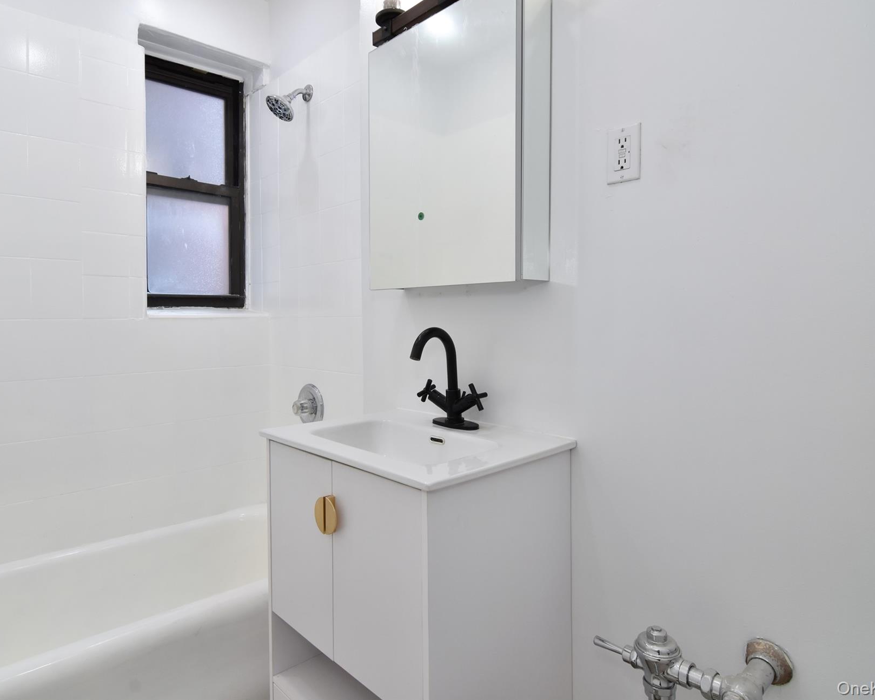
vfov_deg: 69.1
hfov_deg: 81.3
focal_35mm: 20
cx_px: 393
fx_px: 507
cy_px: 332
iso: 640
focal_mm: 11
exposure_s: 1/80
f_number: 11
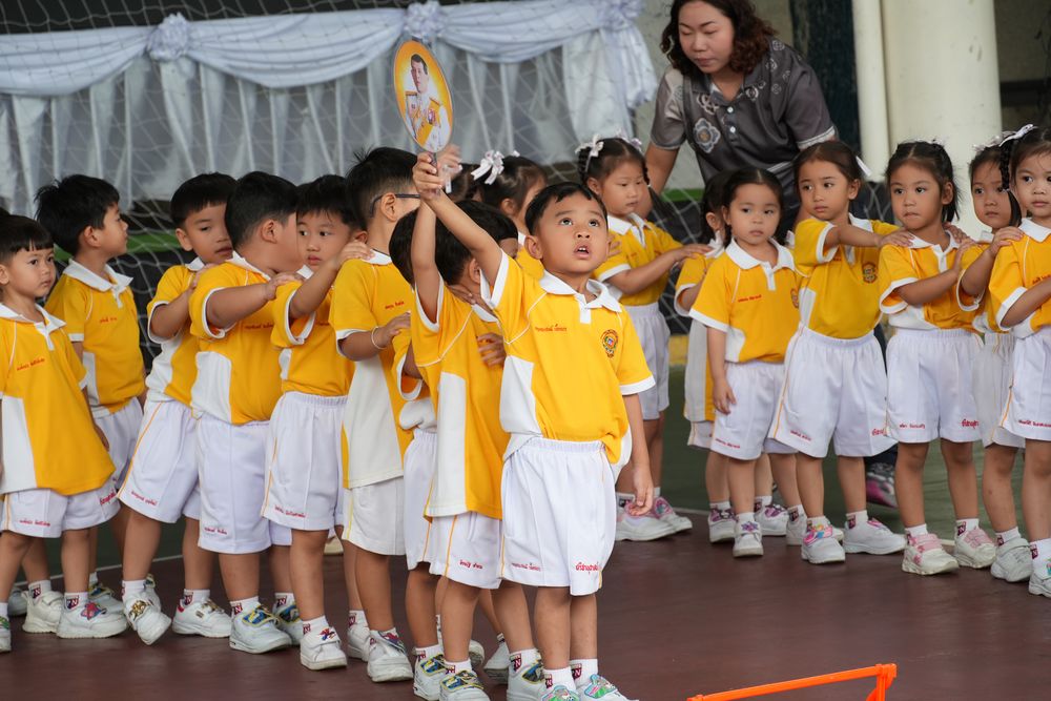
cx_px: 526
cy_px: 350
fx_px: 3766
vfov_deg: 10.6
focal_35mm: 129
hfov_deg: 15.9
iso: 320
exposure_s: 1/125
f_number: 5.6
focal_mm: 86
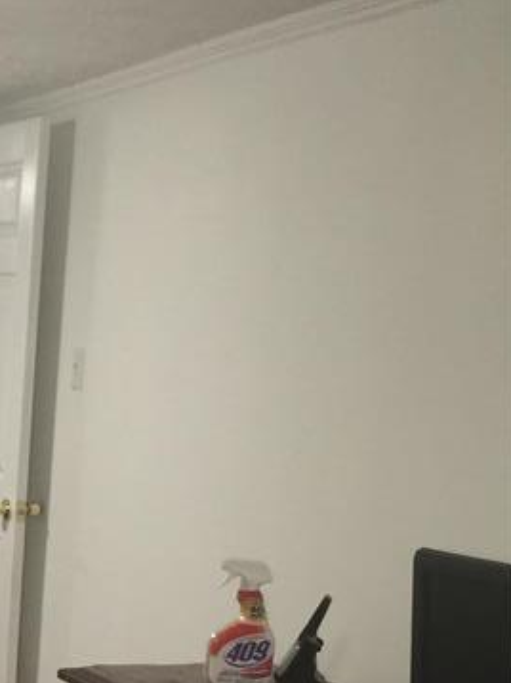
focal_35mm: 83
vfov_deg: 22.6
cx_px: -217
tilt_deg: -9.0
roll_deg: -2.5
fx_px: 1636
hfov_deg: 16.4
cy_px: 698
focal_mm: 4.15
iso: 64
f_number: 2.2
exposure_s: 1/15
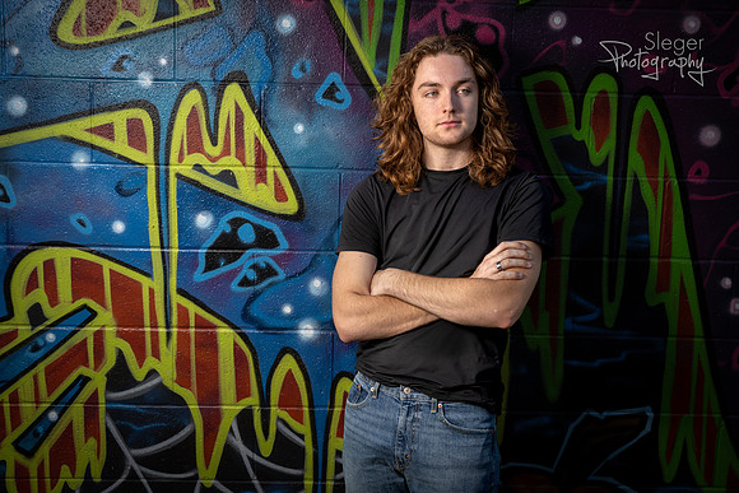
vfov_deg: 24.2
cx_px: 370
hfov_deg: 35.6
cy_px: 246
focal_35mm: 56
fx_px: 1150
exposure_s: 1/1000
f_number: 2.8
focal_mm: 56
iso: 100
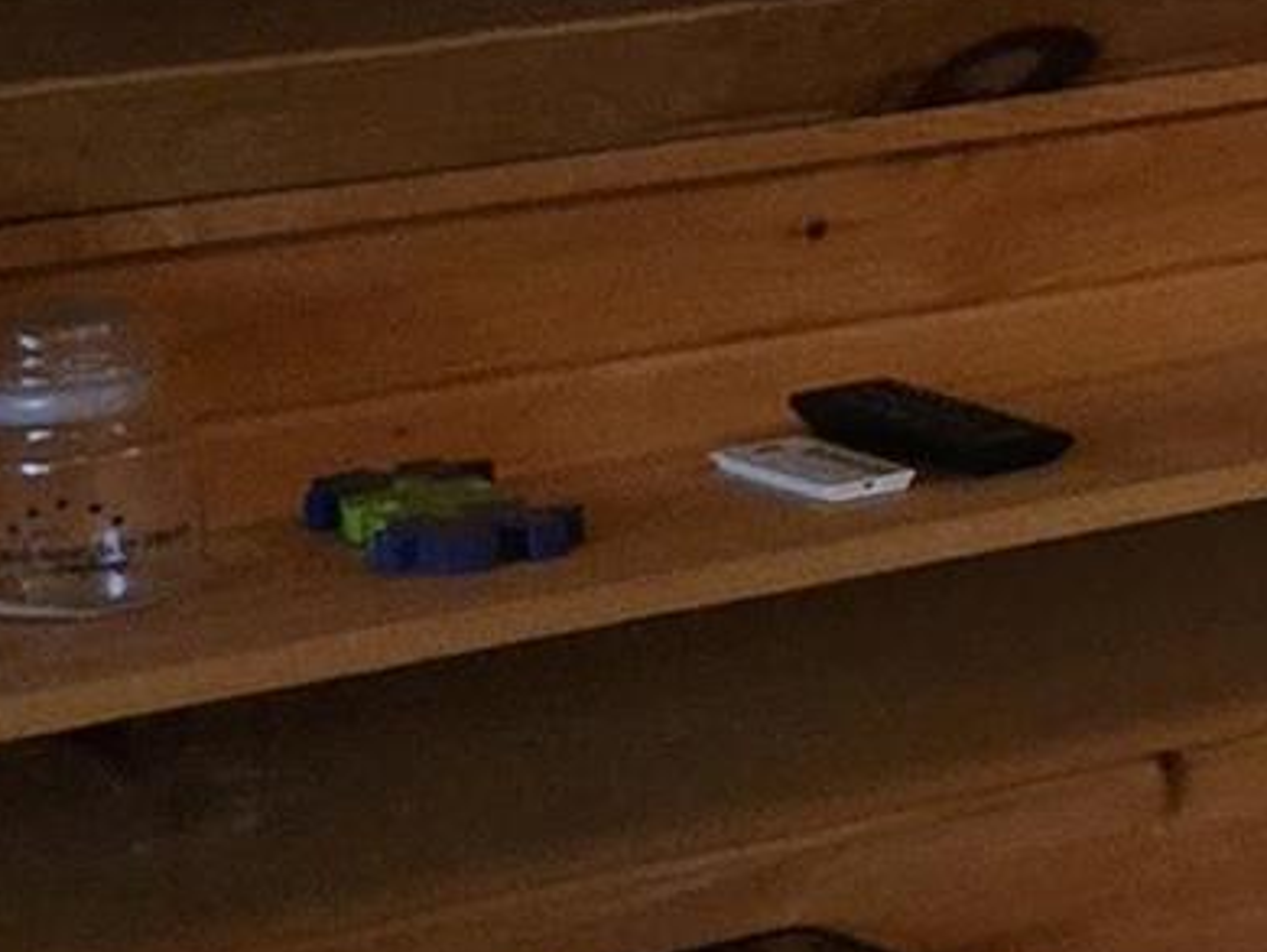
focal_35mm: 181
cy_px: -149
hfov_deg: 8.4
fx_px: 6629
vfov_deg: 8.1
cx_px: 4285
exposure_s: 1/60
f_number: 1.8
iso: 2000
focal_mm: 5.4
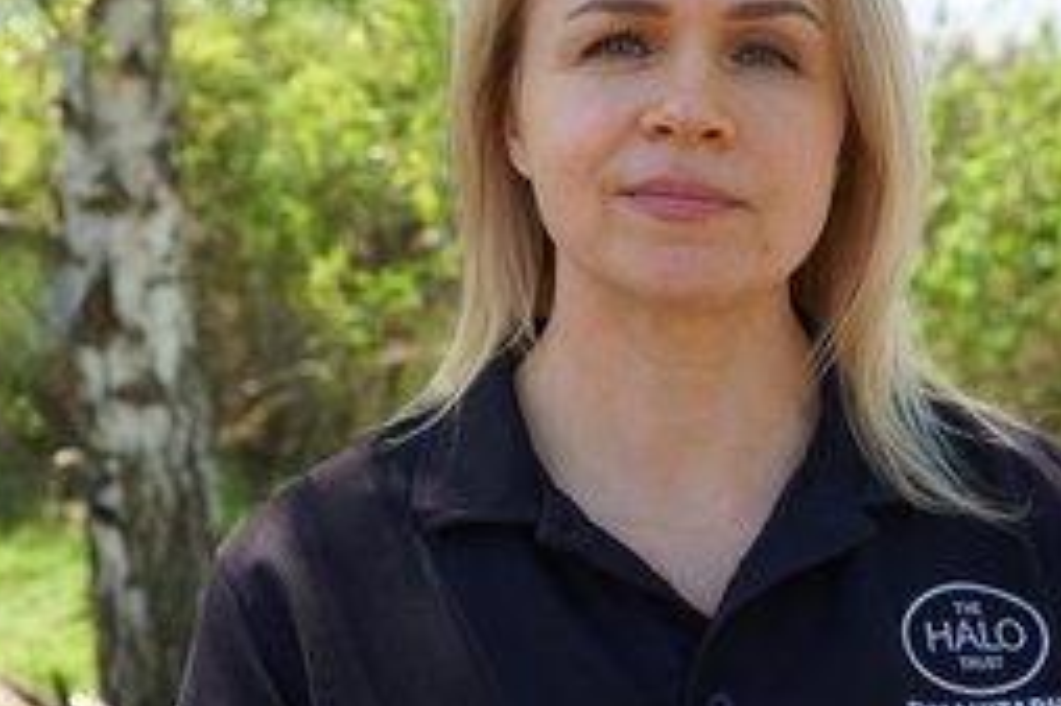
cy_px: 207
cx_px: 635
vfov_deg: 25.7
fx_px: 1532
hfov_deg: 38.1
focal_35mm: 52
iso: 100
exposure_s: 1/250
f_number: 4.5
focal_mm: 33
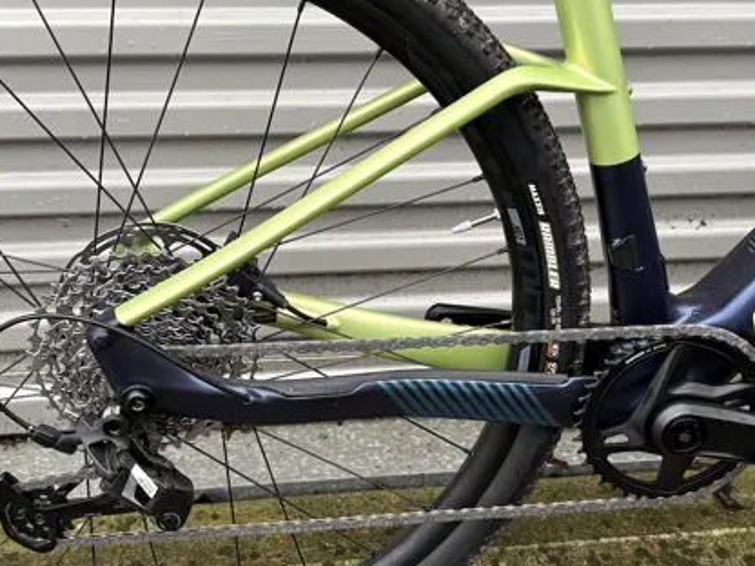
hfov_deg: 38.2
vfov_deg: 29.1
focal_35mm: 50
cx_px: 367
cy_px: 245
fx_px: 1091
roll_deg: -2.5
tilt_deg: -29.5
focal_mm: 5.96
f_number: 1.6
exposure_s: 1/60
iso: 160
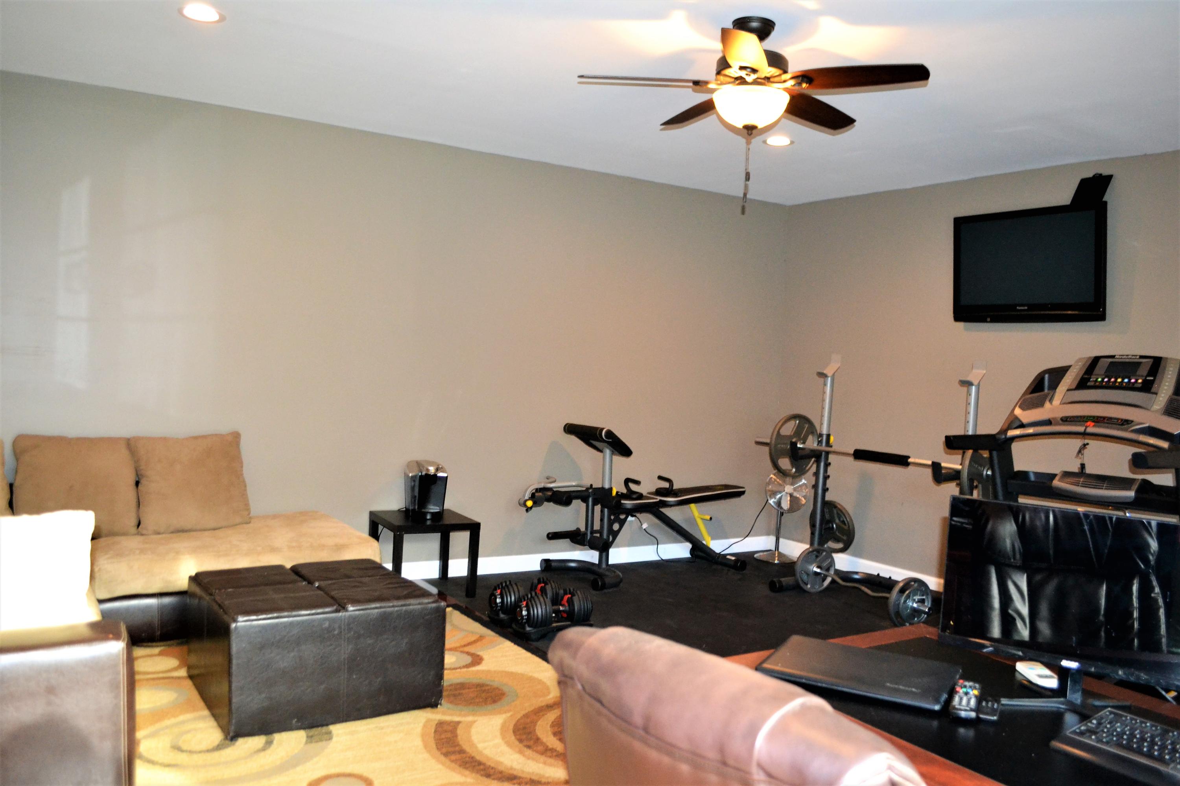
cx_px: 590
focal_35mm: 27
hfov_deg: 67.4
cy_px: 393
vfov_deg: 47.9
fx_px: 885
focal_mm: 18
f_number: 3.5
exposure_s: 1/60
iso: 2000
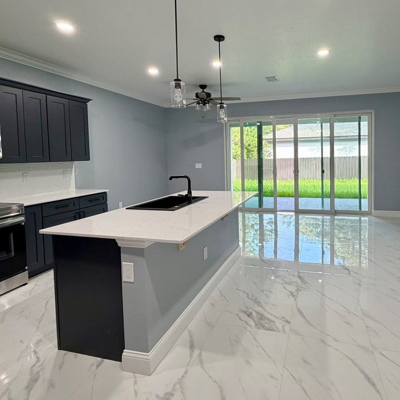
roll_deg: +1.4
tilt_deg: -3.1
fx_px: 275
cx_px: 246
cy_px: 166
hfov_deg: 71.1
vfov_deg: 71.6
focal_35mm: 21
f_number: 2.2
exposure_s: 1/120
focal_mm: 2.22
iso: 250
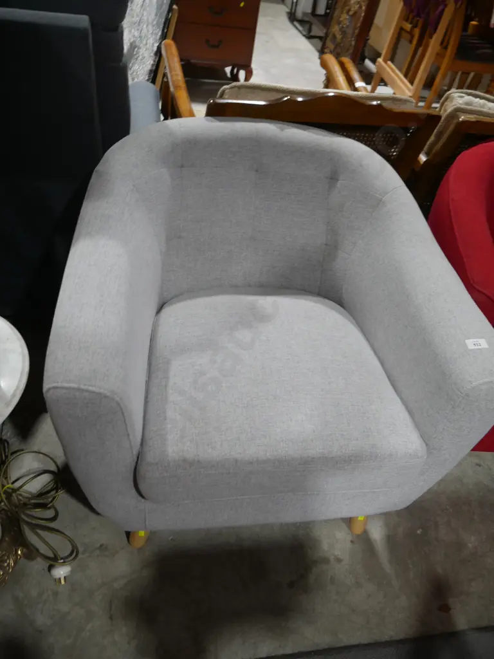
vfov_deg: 60.0
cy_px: 330
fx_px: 571
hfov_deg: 46.8
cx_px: 247
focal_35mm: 30
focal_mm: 15
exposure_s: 1/60
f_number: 3.6
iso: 320
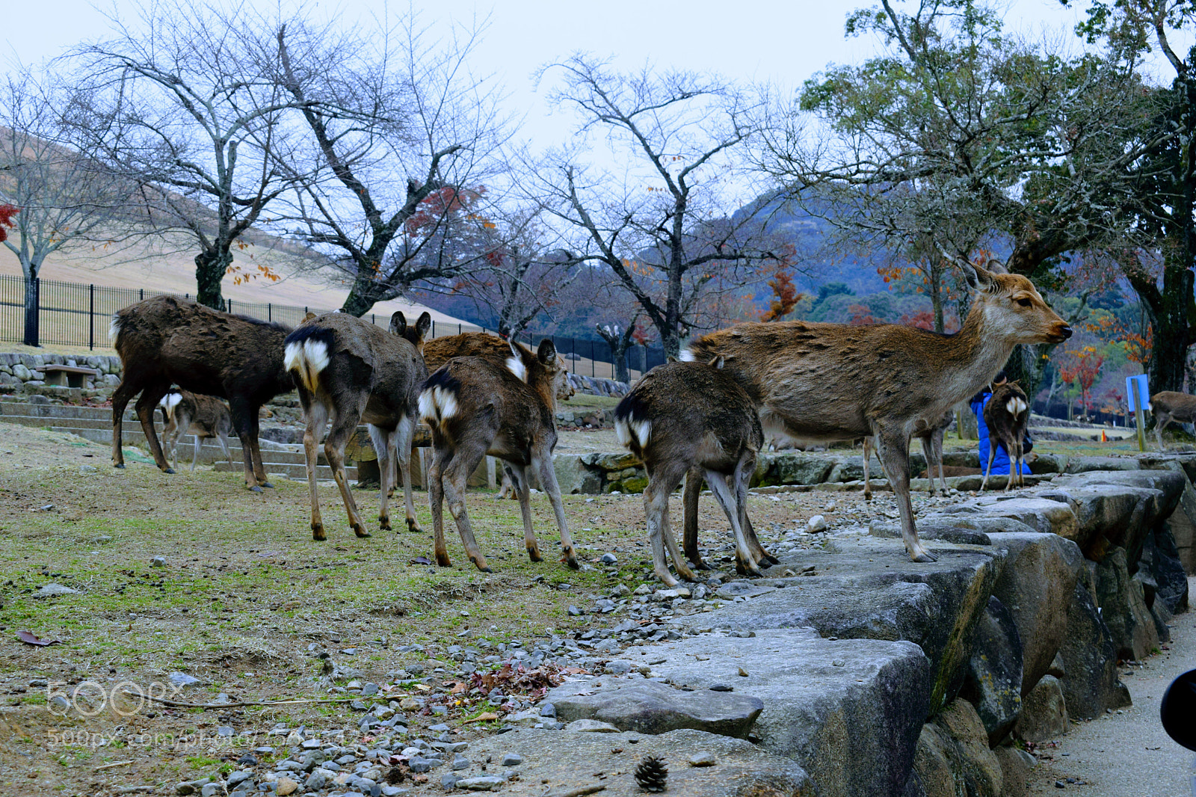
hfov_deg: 35.1
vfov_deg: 23.8
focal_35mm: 57
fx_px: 1893
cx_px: 598
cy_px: 398
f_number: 8
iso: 400
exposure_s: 1/250
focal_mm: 38
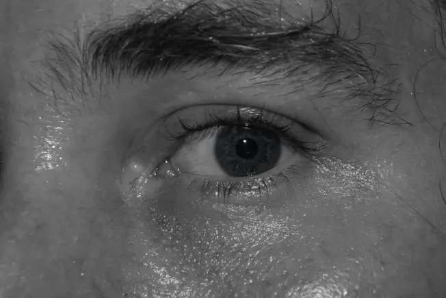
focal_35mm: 82
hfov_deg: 24.6
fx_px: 1022
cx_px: 223
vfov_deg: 16.6
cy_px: 149
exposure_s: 1/60
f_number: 8
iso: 100
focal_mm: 55
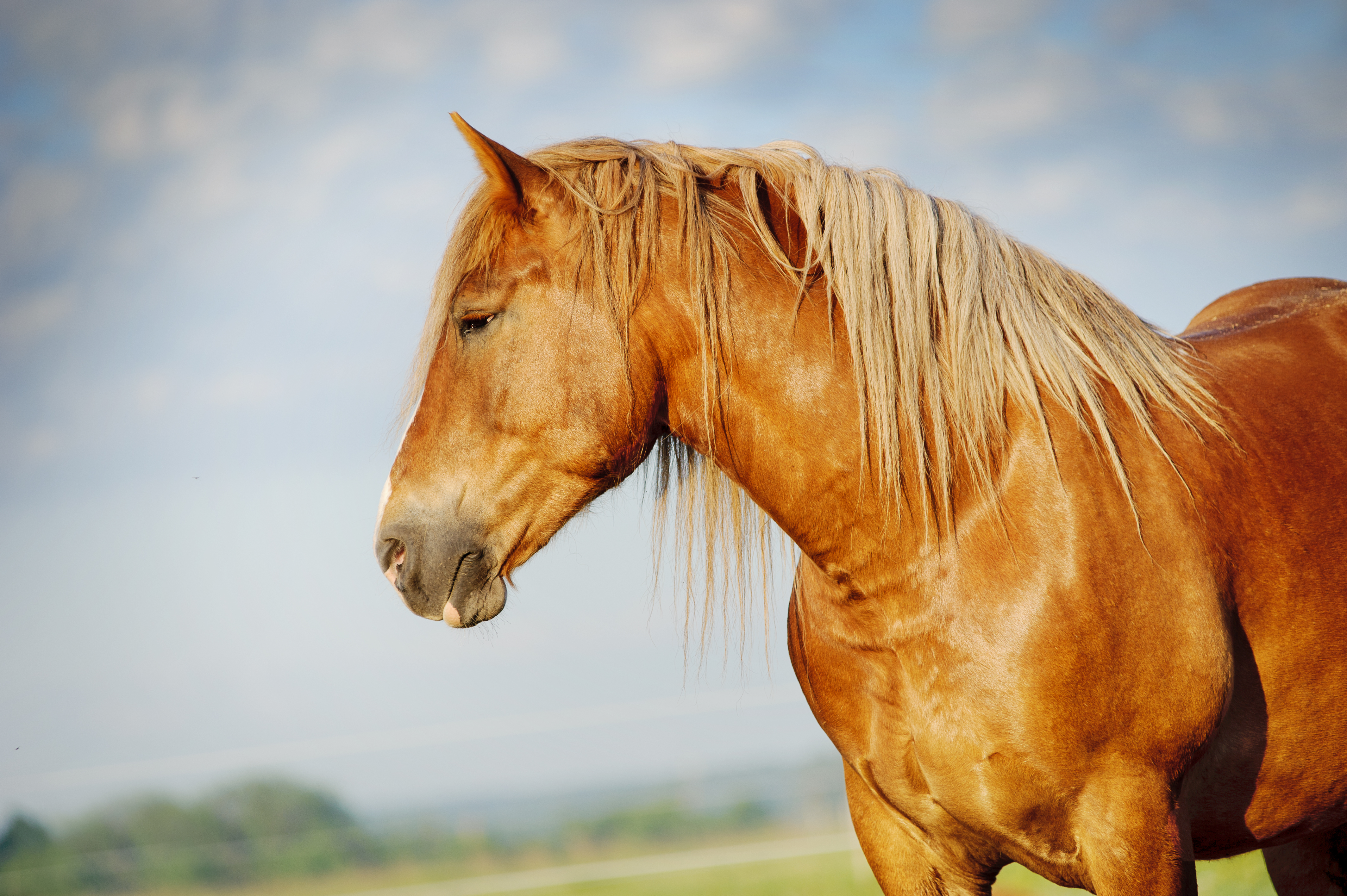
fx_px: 6357
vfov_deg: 8.1
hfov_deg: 12.1
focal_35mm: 170
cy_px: 448
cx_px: 674
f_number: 4
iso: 200
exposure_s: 1/1000
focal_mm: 170
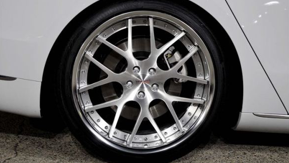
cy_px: 79
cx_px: 144
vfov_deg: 20.1
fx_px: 460
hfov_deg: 34.9
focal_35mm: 60
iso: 400
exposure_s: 1/25
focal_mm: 38
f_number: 5
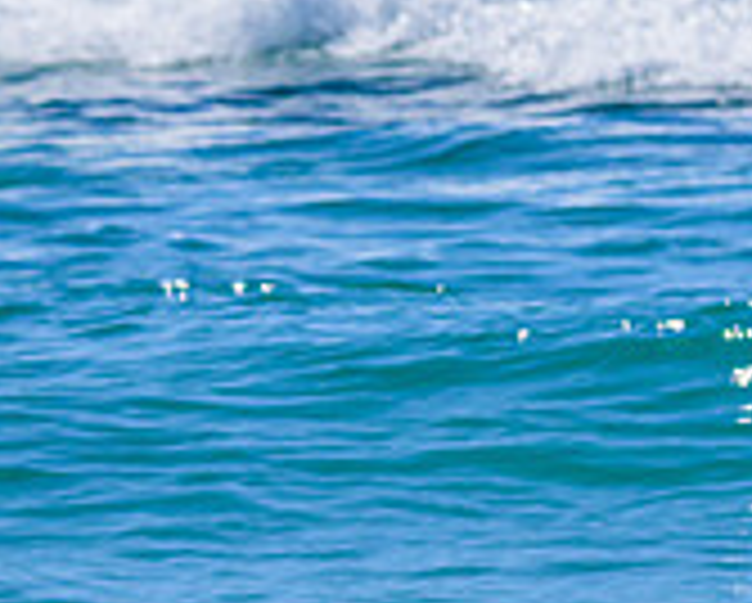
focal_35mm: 1138
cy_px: 830
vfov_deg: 1.4
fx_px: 25357
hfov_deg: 1.7
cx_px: 1229
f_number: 11
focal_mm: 350
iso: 900
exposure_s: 1/2000
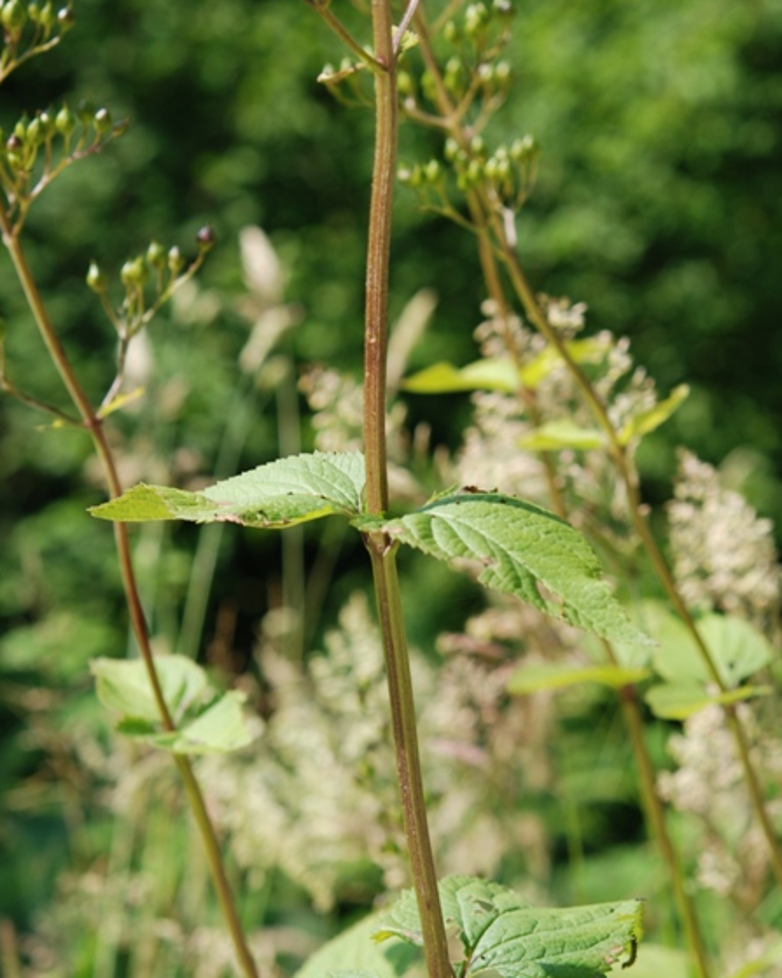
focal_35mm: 121
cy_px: 509
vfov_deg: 15.9
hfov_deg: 12.7
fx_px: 3502
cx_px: 401
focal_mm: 60
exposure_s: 1/200
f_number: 7.1
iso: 100
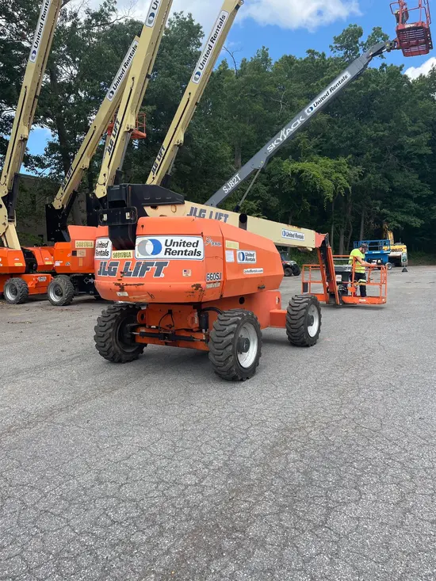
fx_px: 437
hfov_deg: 53.1
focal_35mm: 26
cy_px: 290
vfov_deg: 67.3
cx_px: 218
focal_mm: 5.1
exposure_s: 1/1372
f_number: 1.6
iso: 50
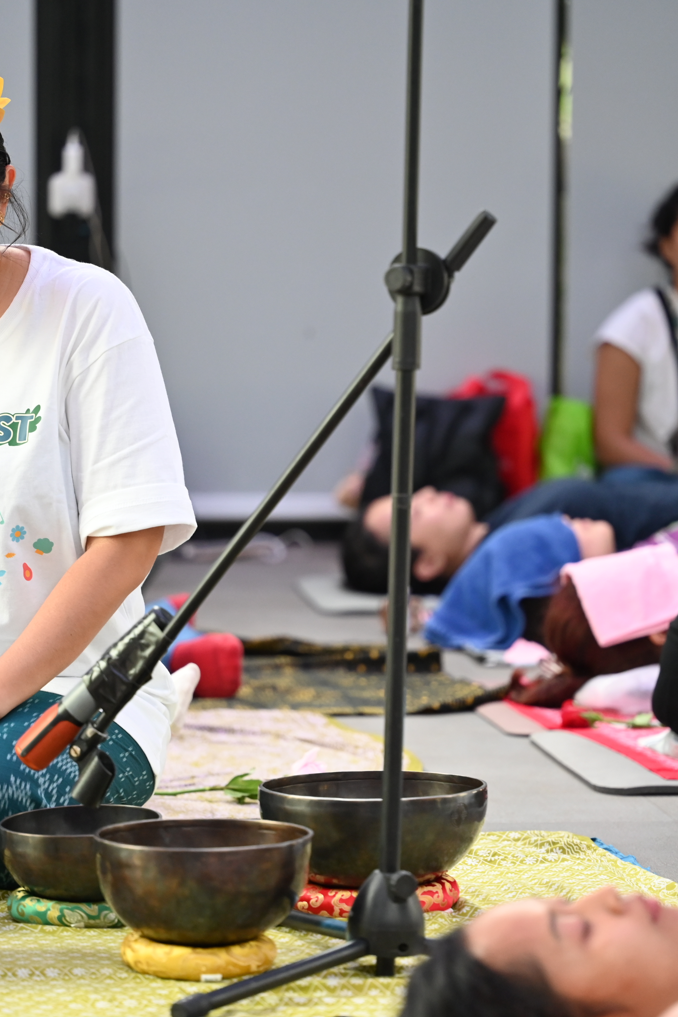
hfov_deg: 8.7
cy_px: 508
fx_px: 4462
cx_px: 343
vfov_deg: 13.0
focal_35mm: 158
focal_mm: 105
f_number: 2.8
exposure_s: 1/160
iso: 1600
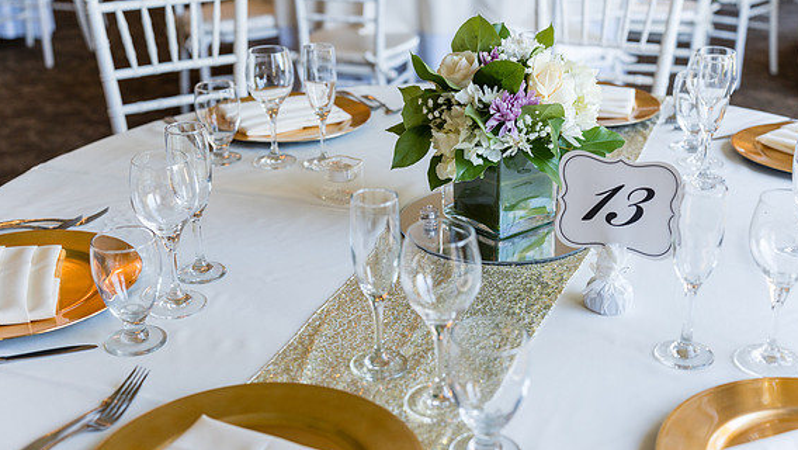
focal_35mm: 46
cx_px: 403
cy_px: 243
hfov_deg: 44.6
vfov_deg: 26.0
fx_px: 974
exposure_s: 1/160
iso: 250
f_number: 3.2
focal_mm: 43
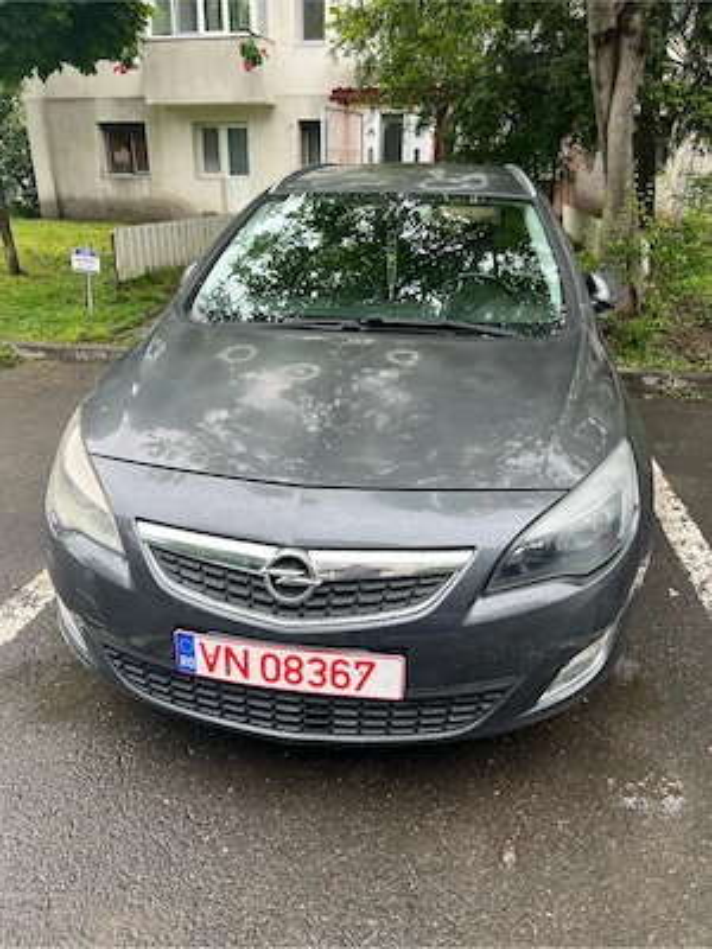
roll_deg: -0.2
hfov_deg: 53.1
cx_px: 356
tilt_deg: -21.9
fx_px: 713
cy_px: 474
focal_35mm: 26
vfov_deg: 67.3
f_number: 1.5
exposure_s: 1/121
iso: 50
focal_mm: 5.7
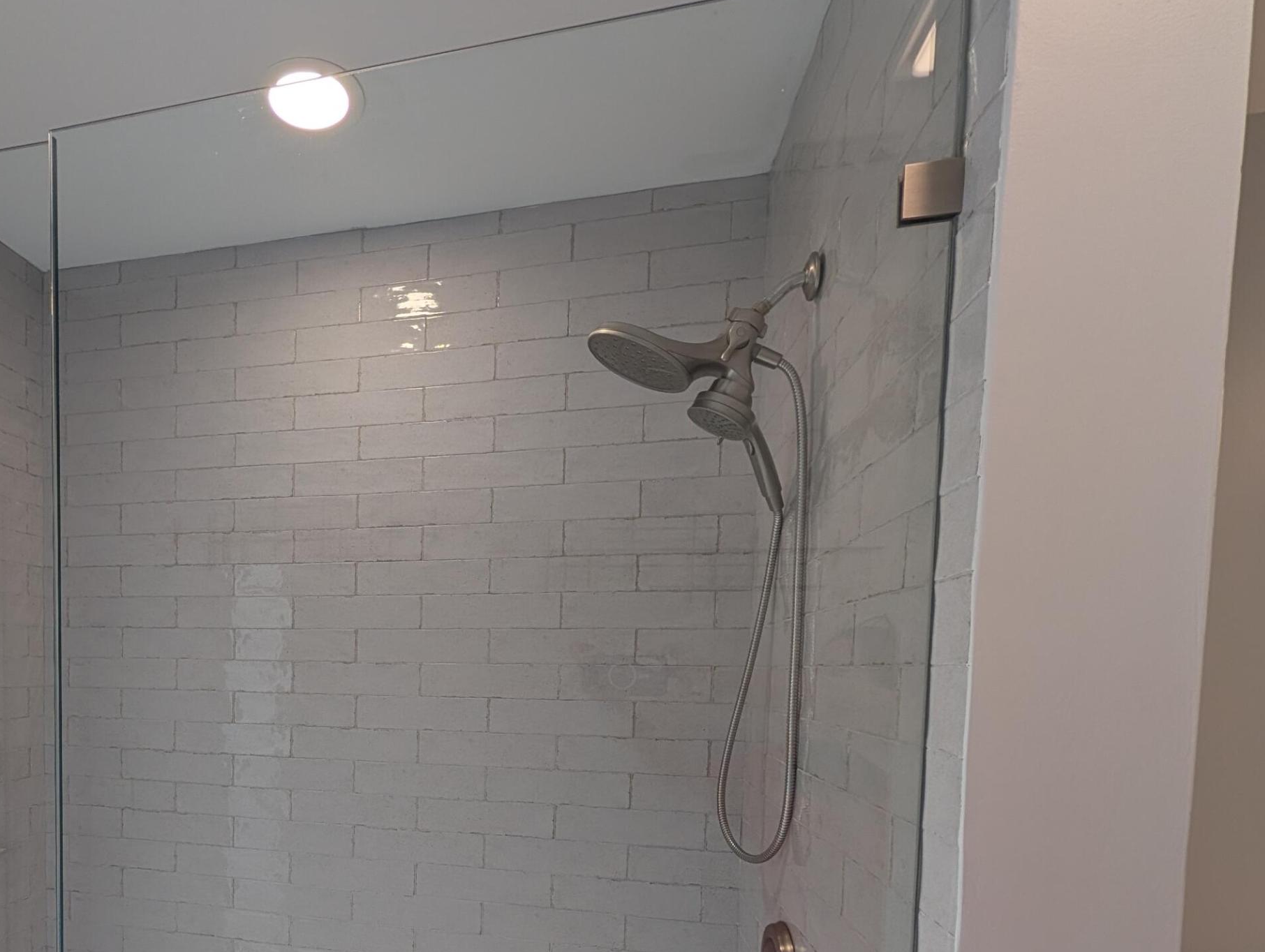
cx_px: 391
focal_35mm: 19
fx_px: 695
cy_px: 714
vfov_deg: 64.7
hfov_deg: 80.8
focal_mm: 2.02
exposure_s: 1/142
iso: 34
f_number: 1.7
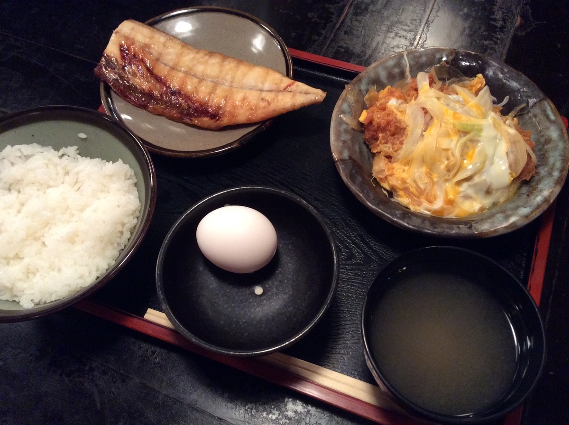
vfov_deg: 44.0
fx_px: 525
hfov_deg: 56.9
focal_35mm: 32
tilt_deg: -62.1
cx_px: 284
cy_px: 212
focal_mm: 3.3
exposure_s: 1/24
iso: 200
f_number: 2.4
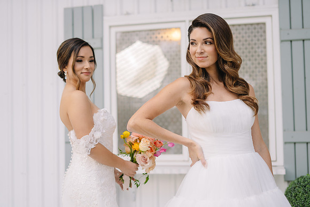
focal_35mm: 50
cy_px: 104
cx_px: 155
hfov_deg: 39.6
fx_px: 431
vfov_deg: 27.0
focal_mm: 50
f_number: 2.2
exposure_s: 1/200
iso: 50
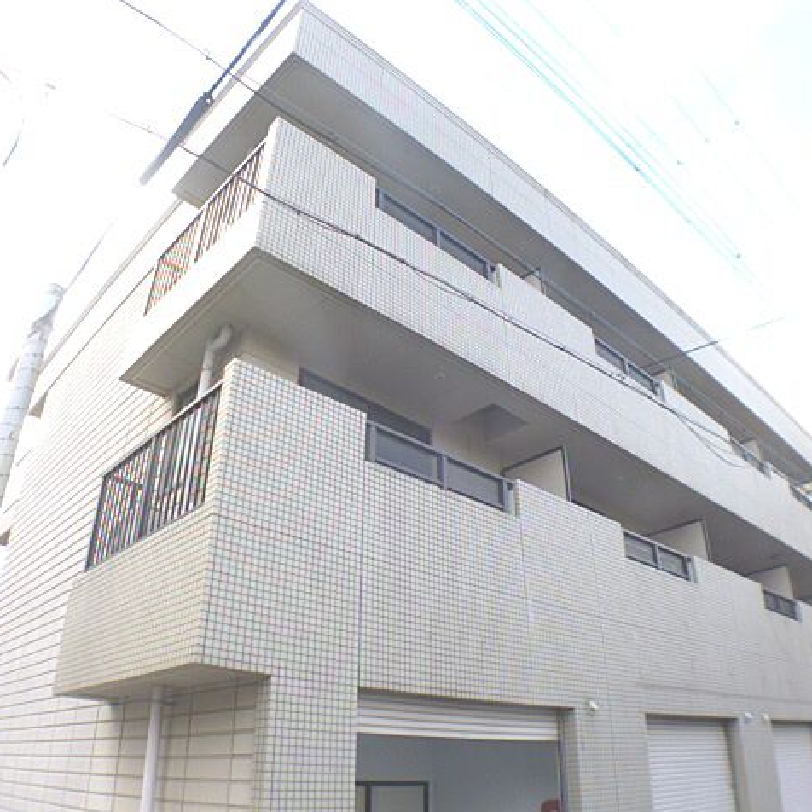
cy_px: 406
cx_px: 445
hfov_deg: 43.8
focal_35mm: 38
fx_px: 1008
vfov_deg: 43.9
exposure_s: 1/160
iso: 100
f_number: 2.9
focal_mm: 5.7
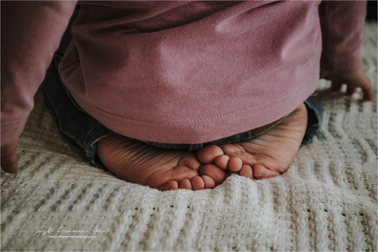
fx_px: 866
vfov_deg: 16.5
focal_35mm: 82
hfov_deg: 24.6
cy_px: 126
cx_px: 189
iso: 3200
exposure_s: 1/320
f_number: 5.6
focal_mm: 55
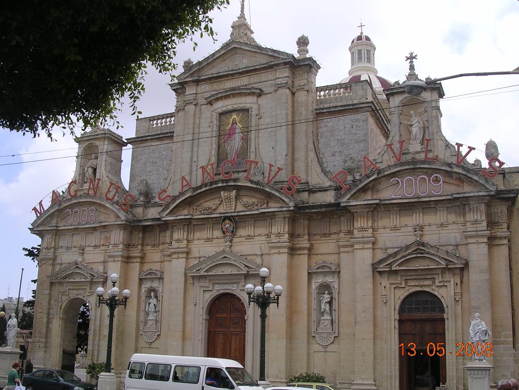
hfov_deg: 49.0
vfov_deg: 37.7
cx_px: 260
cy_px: 195
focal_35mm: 38
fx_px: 570
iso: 100
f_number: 5.6
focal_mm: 5.8
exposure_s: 1/262
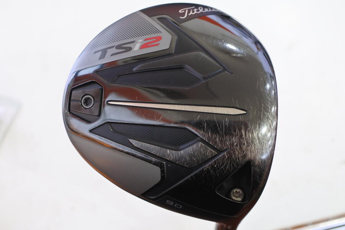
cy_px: 115
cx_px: 172
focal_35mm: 49
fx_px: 470
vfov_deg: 27.5
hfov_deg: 40.3
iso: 800
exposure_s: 1/125
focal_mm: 18.5
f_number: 2.8
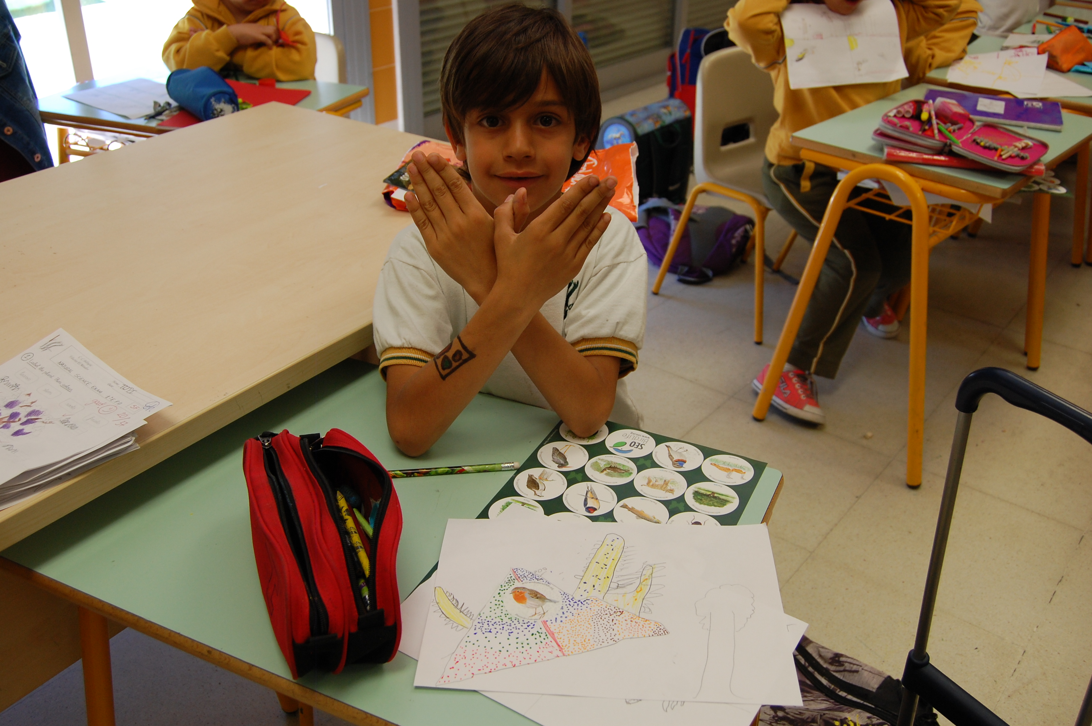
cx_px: 546
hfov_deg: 57.3
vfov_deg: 39.9
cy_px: 363
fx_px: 1000
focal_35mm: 33
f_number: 4.5
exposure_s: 1/80
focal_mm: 22
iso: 400
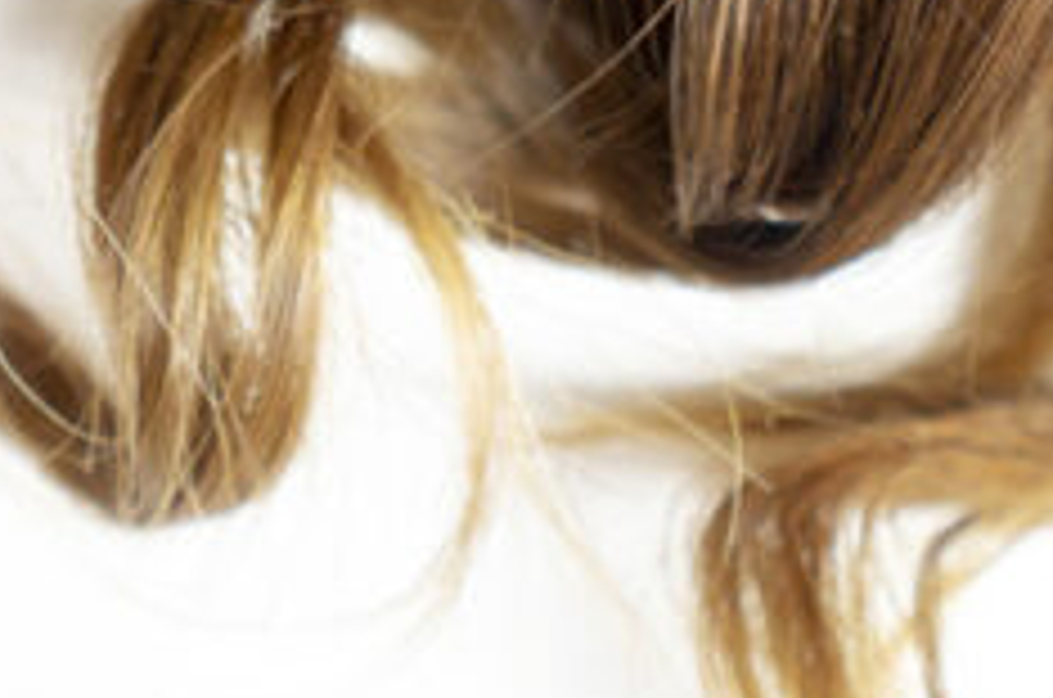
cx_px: -567
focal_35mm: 230
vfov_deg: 5.8
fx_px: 6719
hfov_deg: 8.7
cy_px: -588
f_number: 2.5
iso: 100
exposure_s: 1/25
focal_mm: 35
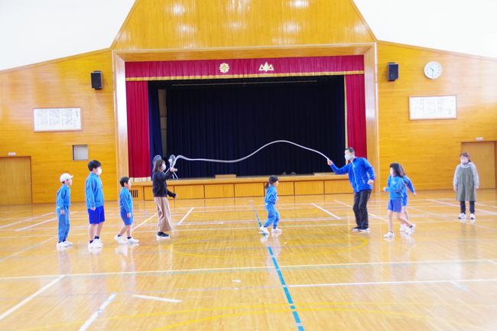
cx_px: 248
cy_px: 166
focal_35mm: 46
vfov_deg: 29.2
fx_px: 635
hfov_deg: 42.8
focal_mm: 31
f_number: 4.5
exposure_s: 1/100
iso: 1600
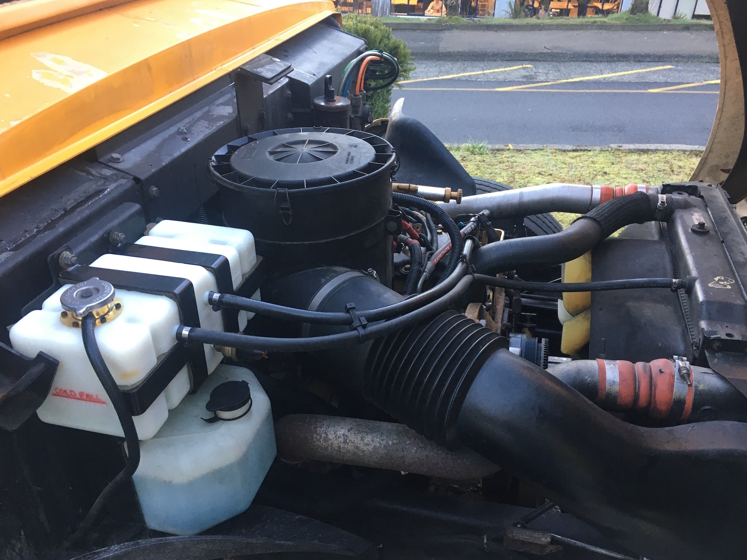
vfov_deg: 46.8
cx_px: 379
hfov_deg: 60.0
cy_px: 288
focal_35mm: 30
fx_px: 647
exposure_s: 1/30
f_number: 2.2
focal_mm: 4.15
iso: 64
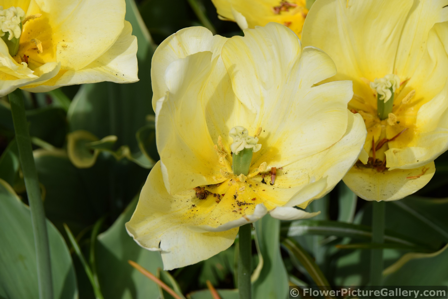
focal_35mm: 158
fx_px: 1960
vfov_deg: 8.7
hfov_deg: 13.0
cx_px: 224
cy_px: 150
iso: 200
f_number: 10
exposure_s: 1/400
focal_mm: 105
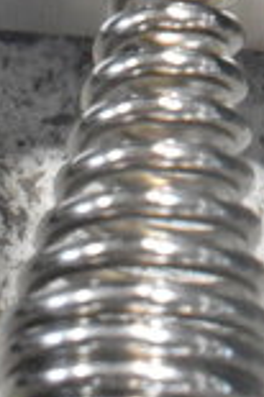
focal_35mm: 177
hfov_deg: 7.7
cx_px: 226
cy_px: -585
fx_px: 1951
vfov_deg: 10.0
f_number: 8
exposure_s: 1/250
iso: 6400
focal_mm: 20
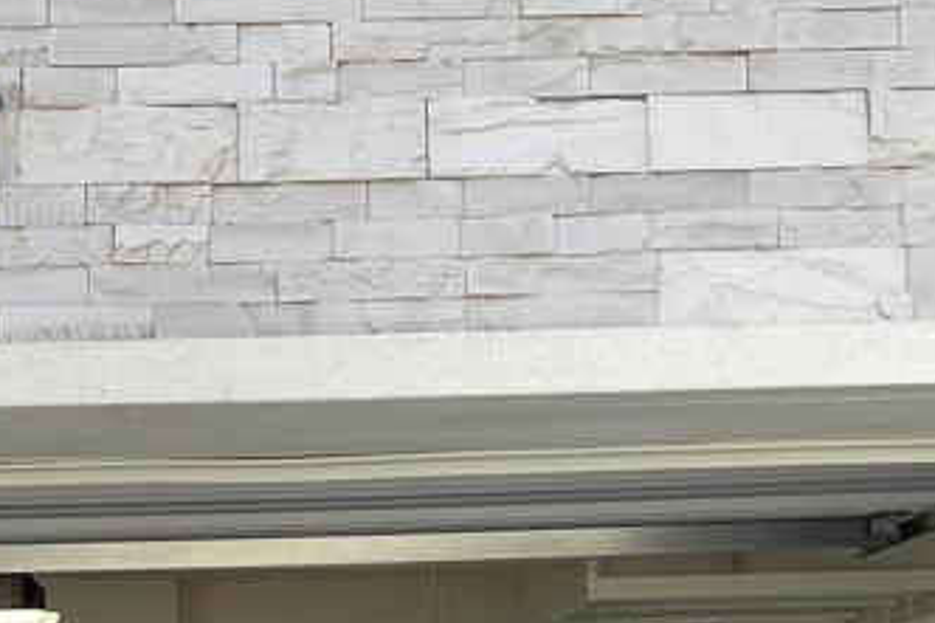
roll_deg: +0.2
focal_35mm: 93
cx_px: 11
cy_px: 880
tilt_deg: -1.3
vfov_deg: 13.9
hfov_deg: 21.2
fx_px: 2414
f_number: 1.8
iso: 16
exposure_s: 1/280
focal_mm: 3
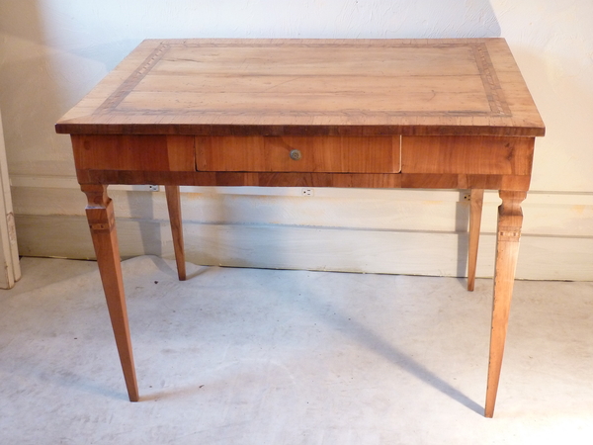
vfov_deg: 30.3
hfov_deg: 39.7
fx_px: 822
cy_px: 222
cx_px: 296
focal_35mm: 48
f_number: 3.8
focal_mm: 7.9
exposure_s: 1/13
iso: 400
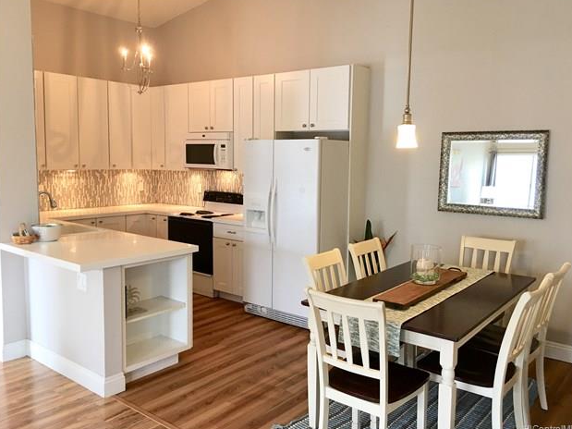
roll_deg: -0.9
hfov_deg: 60.0
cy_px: 214
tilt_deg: -6.3
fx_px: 496
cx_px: 290
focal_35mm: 30
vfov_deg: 46.8
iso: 32
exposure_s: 1/15
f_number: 2.2
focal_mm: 4.15
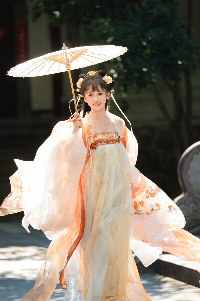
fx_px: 1425
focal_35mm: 171
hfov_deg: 8.0
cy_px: 150
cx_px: 100
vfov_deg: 12.0
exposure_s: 1/640
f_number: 2.8
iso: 250
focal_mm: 171
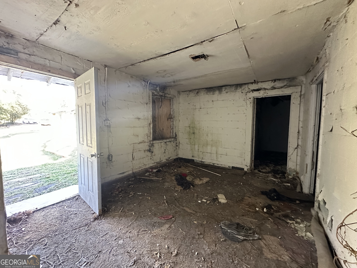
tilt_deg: -2.4
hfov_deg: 102.1
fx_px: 144
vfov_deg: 85.7
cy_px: 134
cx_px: 178
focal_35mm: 14
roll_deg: -1.6
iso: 800
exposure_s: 1/60
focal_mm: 2.22
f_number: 2.2
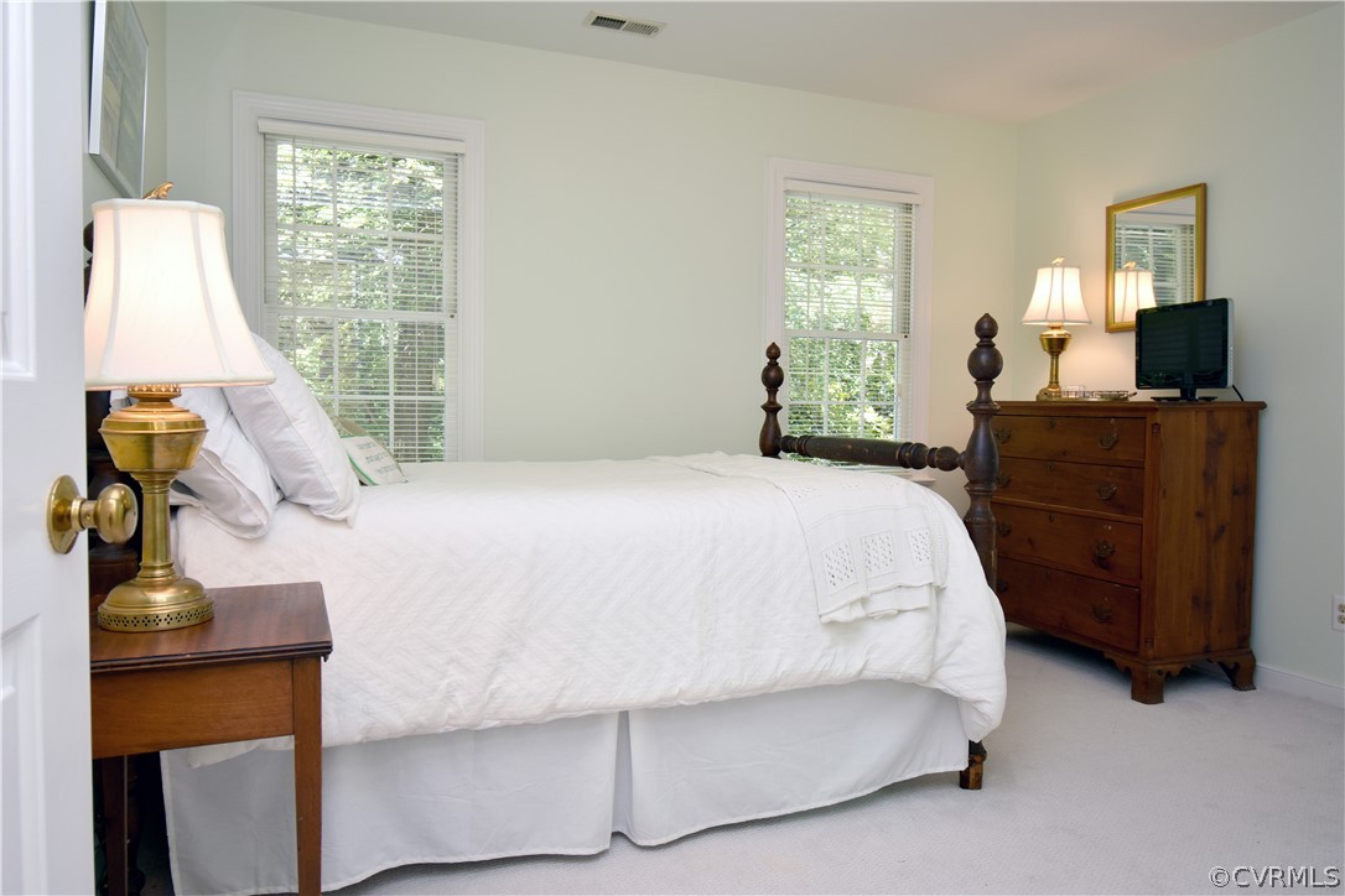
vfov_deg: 53.1
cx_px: 672
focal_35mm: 24
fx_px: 897
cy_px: 448
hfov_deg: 73.7
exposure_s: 1/80
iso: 200
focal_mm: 16
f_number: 5.3
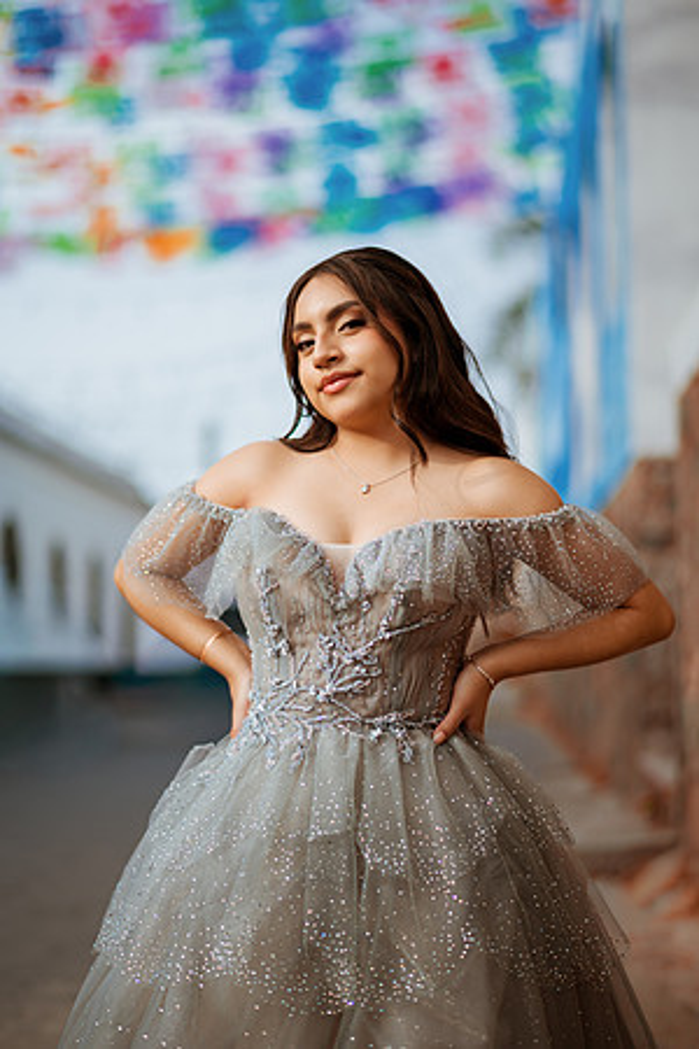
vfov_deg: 34.5
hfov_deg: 23.4
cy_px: 524
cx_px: 350
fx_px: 1689
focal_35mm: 58
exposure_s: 1/4000
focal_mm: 58
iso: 100
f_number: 1.4
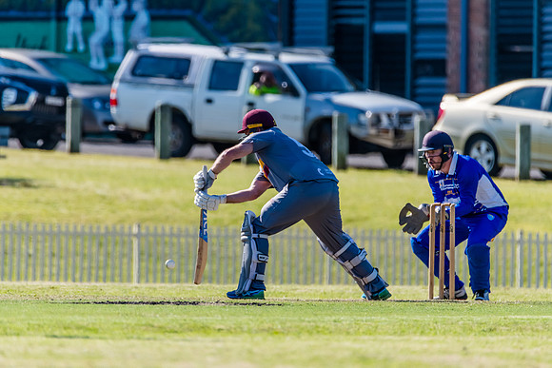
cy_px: 165
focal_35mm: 662
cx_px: 248
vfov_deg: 2.1
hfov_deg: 3.1
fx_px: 10151
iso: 640
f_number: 6.3
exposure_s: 1/2000
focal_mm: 600
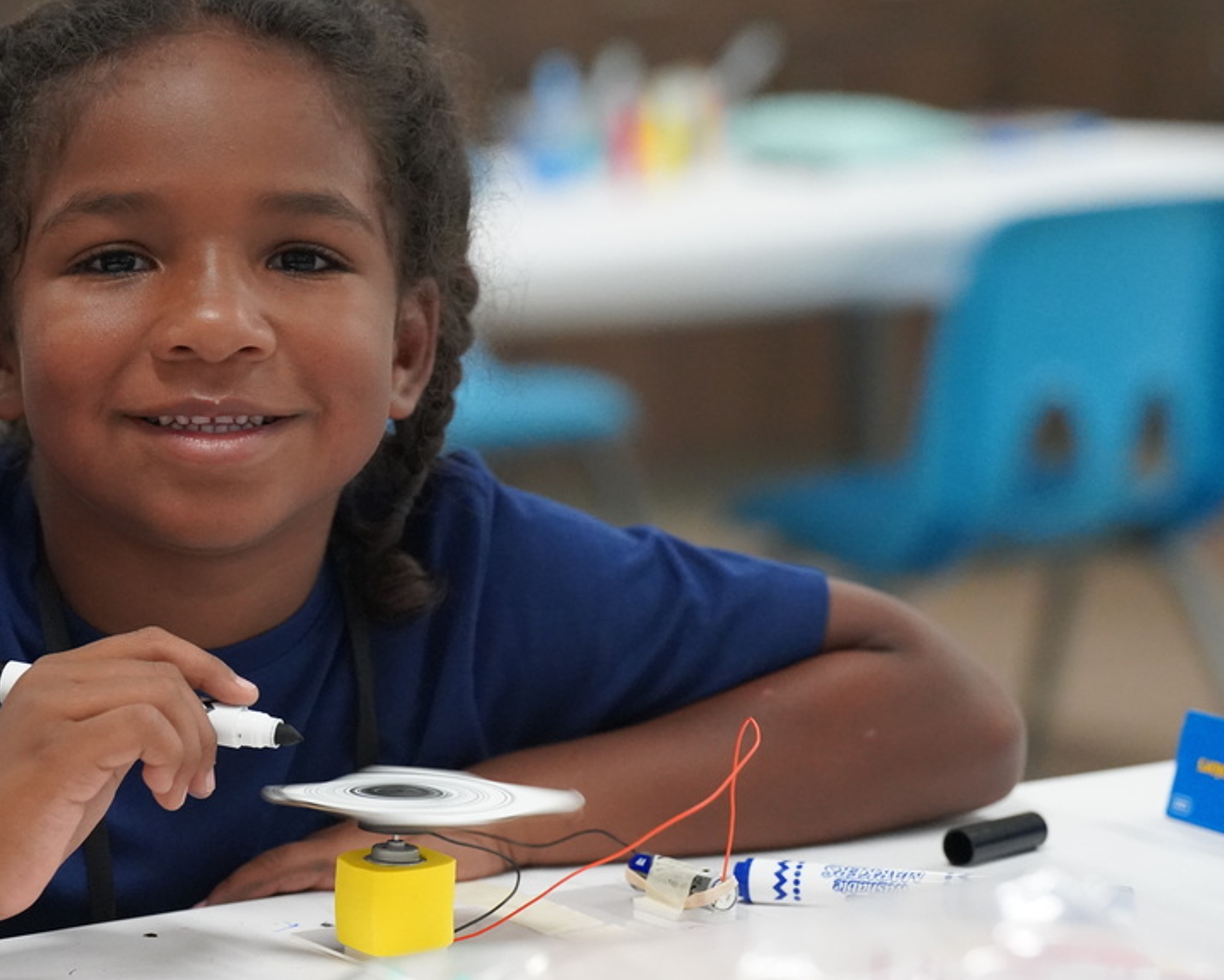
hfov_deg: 13.6
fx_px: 5109
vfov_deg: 11.0
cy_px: 464
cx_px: 356
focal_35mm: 141
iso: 10000
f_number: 4
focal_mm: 105
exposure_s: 1/160
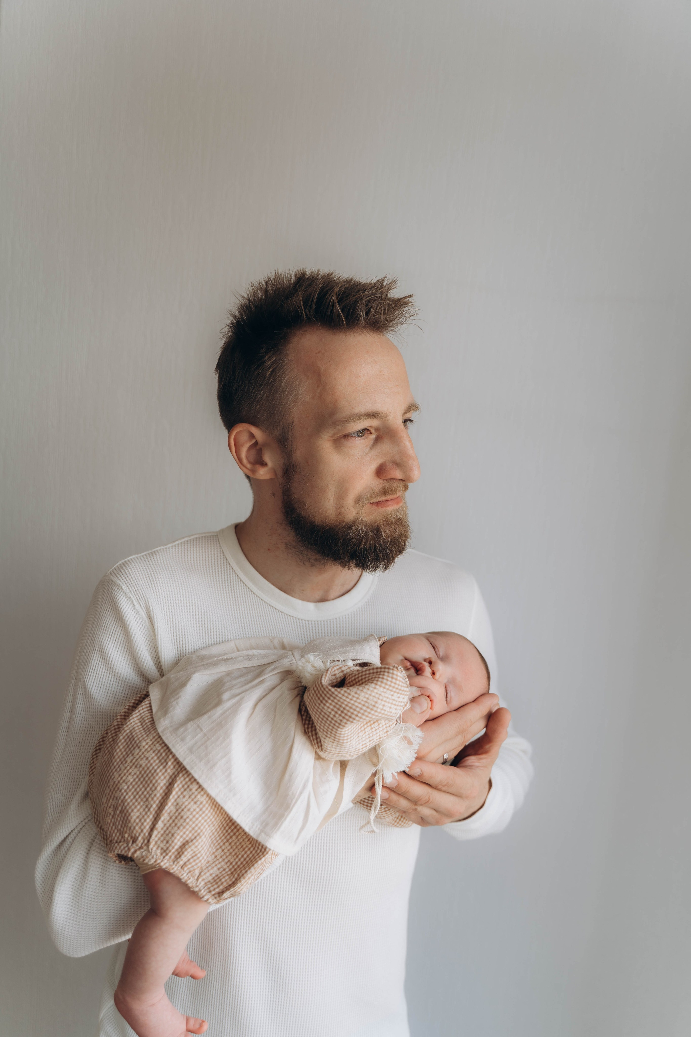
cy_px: 518
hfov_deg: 38.9
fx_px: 979
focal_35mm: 34
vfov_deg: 55.8
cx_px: 346
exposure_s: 1/125
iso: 125
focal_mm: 34
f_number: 2.8
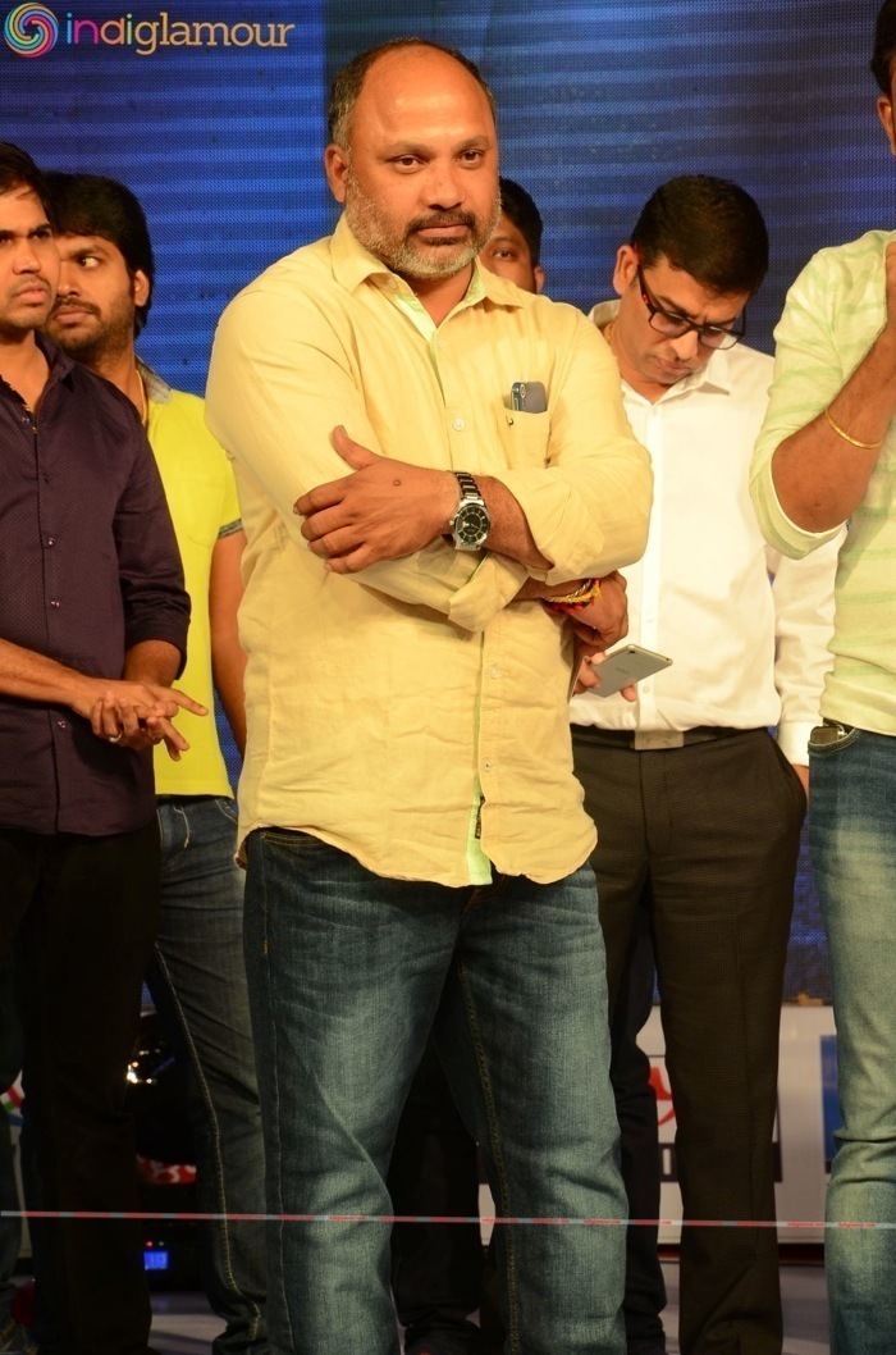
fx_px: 5911
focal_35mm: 158
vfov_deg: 13.1
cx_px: 448
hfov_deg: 8.7
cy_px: 678
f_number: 7.1
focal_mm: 105
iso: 1000
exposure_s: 1/125
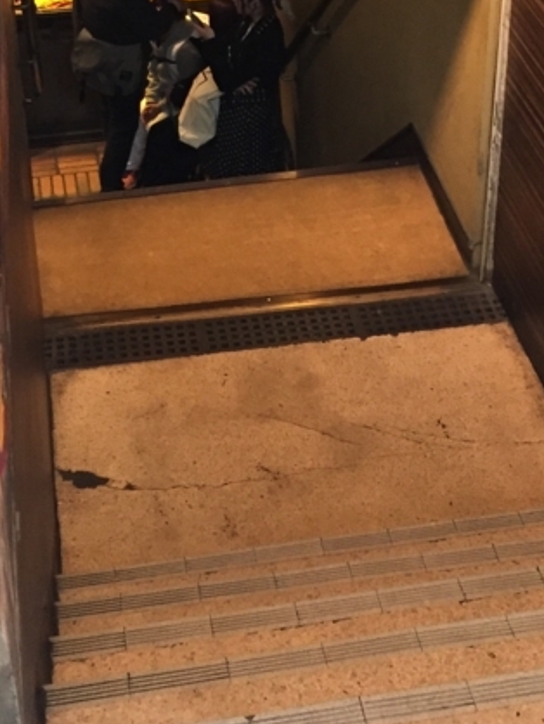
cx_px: 346
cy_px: 133
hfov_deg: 20.7
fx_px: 1486
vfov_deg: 26.8
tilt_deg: -29.2
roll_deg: +0.8
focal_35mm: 71
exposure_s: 1/15
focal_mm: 4.15
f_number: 2.2
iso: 250
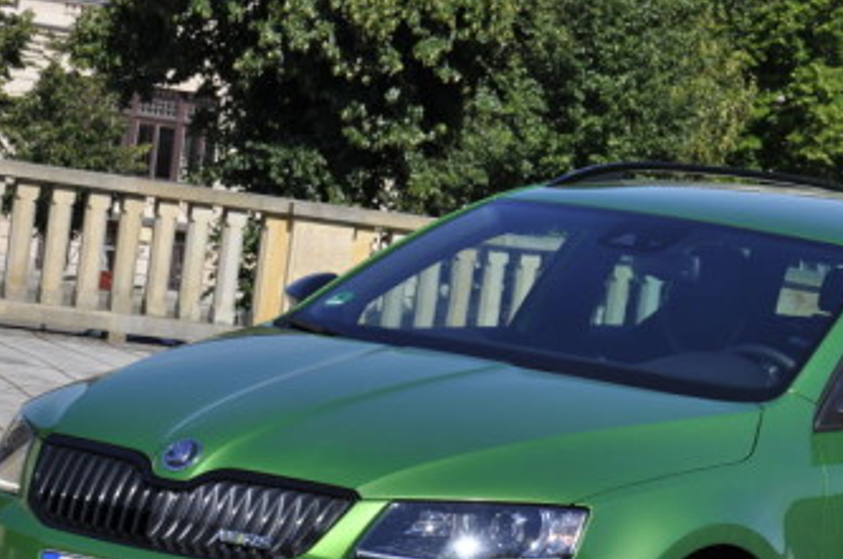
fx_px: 4185
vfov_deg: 7.6
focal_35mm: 179
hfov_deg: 11.5
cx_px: 651
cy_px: 412
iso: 200
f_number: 11
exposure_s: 1/500
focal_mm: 66
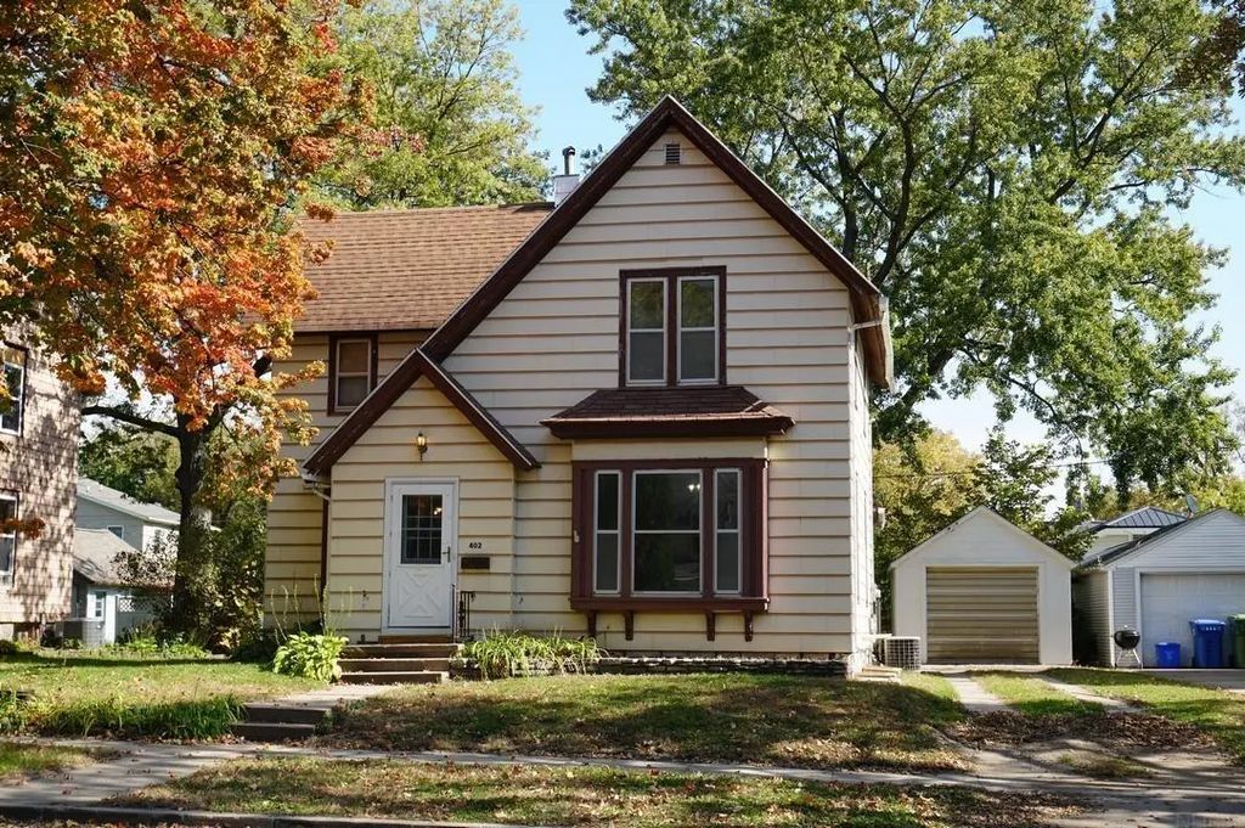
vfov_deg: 28.9
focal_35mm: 46
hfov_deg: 42.4
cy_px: 414
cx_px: 622
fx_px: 1607
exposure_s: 1/100
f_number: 9
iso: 100
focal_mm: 31
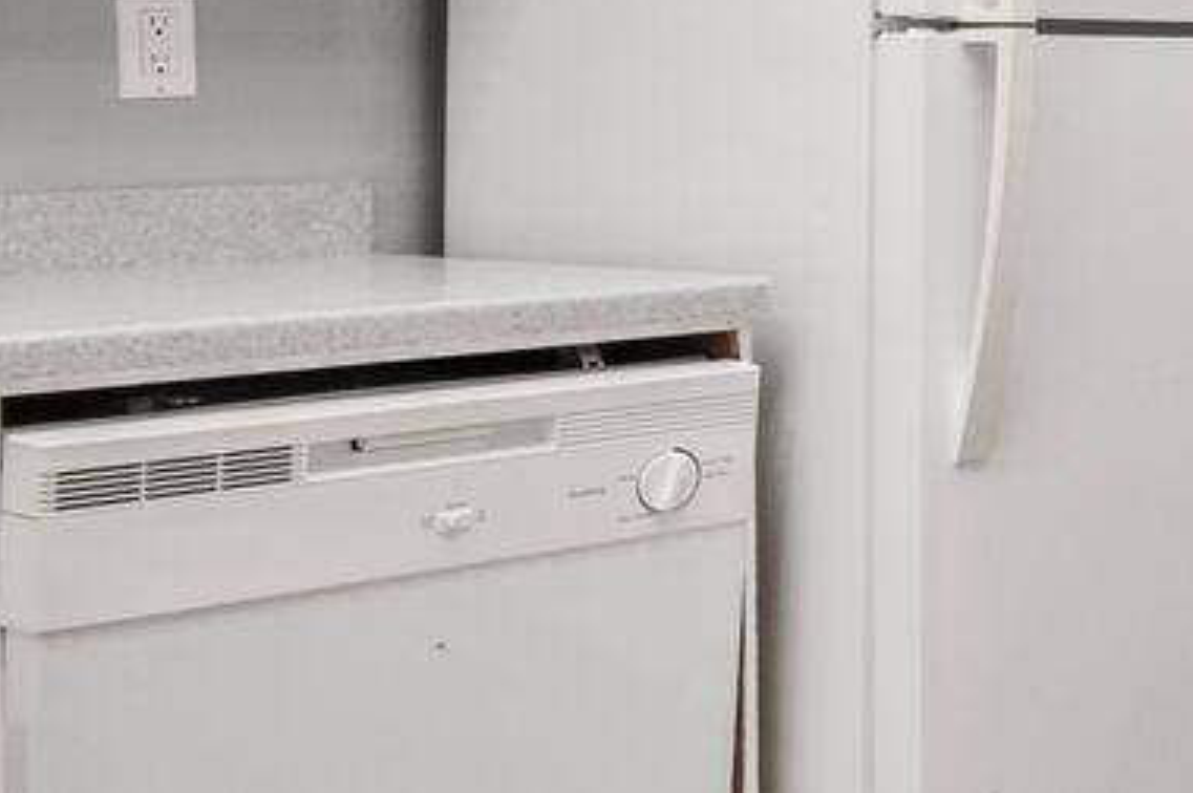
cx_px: 2666
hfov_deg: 16.4
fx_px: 2417
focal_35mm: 73
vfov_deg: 18.4
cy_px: 132
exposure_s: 1/3
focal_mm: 16
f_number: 7.1
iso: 200
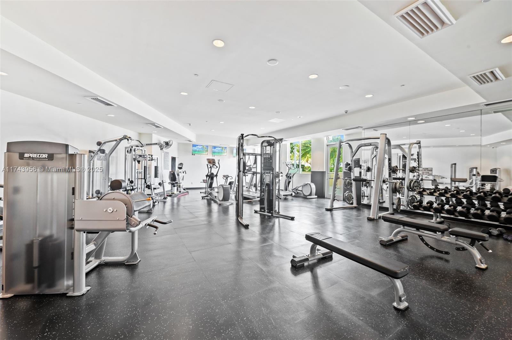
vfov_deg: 81.1
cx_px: 256
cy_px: 170
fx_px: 199
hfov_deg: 104.3
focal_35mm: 14
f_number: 8
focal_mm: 14
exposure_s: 1
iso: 200
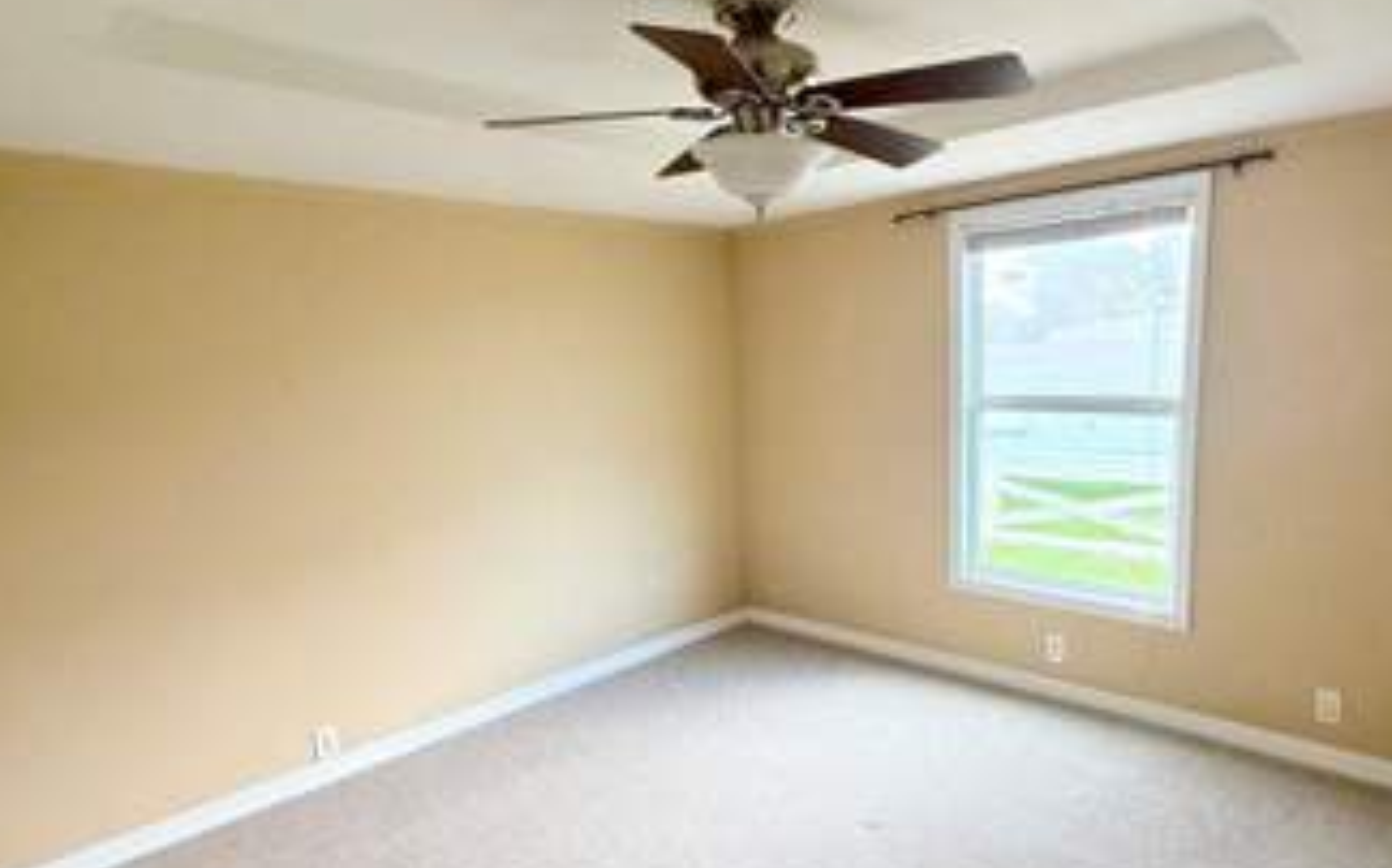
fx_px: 834
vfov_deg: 54.8
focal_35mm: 22
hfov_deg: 79.3
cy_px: 498
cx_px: 786
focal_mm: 2.22
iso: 320
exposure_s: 1/106
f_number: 2.2
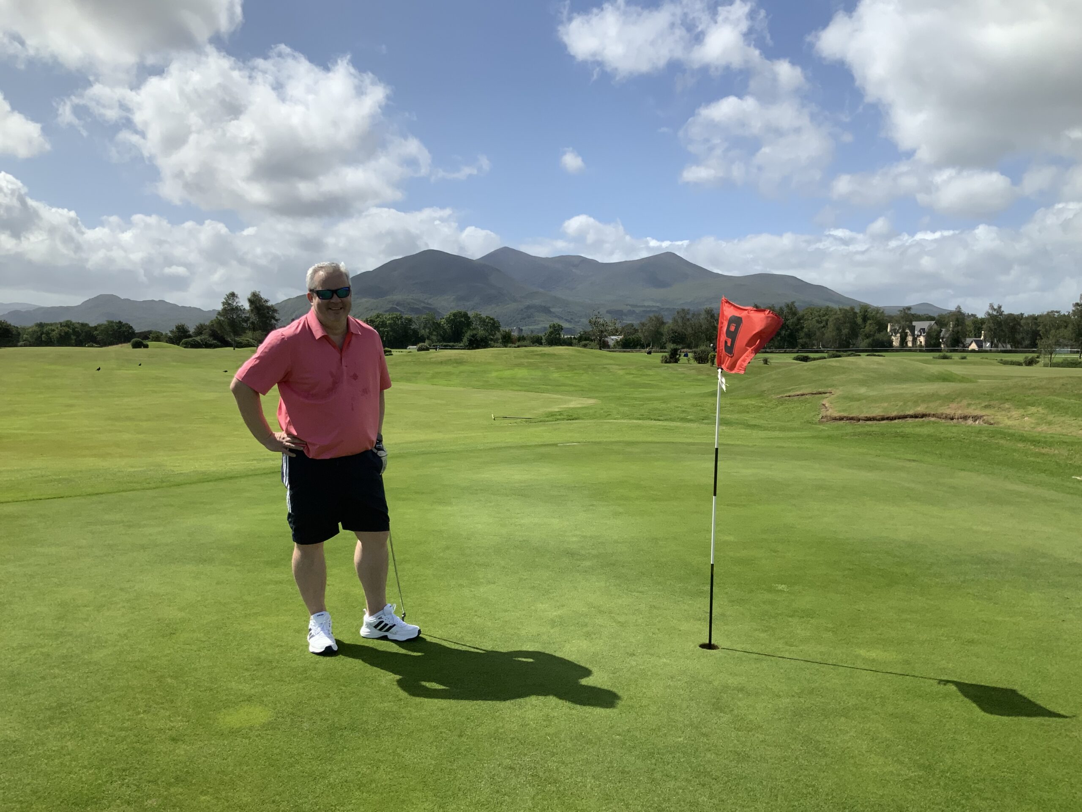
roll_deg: -1.0
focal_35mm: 29
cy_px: 406
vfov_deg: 48.2
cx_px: 541
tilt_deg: -4.6
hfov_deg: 61.7
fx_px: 906
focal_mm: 3
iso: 20
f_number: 1.8
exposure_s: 1/3125
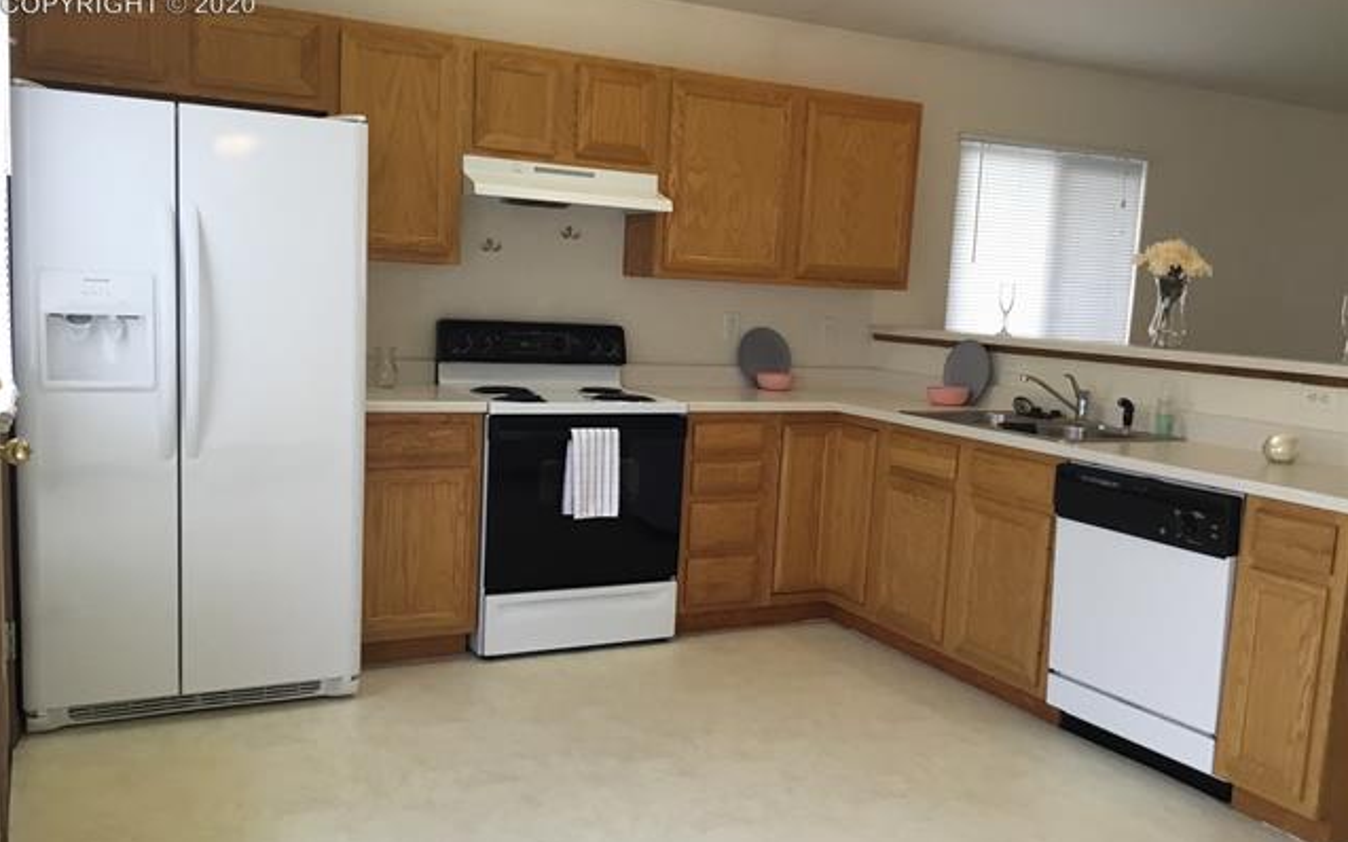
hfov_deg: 58.1
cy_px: 447
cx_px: 673
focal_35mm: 33
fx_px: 1212
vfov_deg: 38.3
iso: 50
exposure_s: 1/30
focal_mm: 3.3
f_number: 2.4
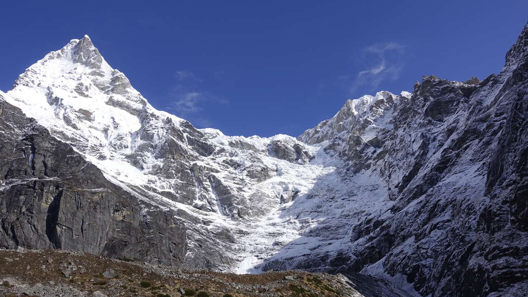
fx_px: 364
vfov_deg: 44.3
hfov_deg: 71.9
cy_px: 172
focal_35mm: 26
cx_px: 257
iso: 125
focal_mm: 8.8
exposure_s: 1/800
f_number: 5.6
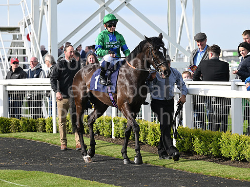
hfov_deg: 9.1
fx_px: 1574
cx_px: 120
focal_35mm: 218
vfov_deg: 6.8
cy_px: 94
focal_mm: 200
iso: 800
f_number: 5.6
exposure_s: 1/2500
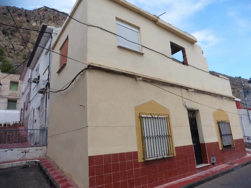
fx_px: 174
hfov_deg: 71.6
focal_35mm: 24
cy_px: 94
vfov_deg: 56.8
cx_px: 126
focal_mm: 4.3
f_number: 3.3
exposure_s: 1/500
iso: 100
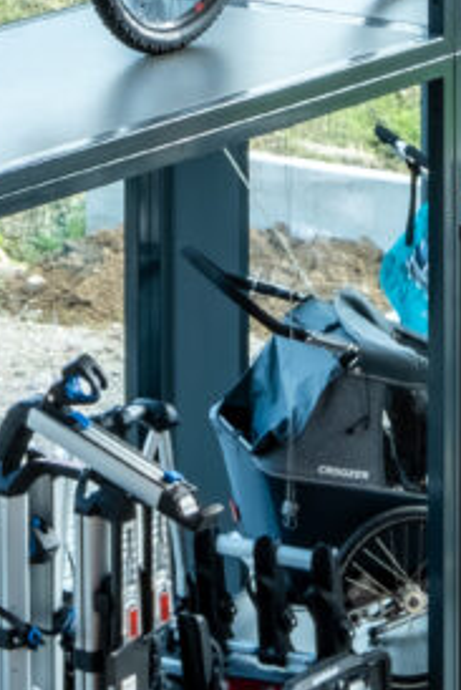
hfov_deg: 7.3
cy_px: -738
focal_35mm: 189
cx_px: 43
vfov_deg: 10.0
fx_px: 3626
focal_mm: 24
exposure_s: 1/60
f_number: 11
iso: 200
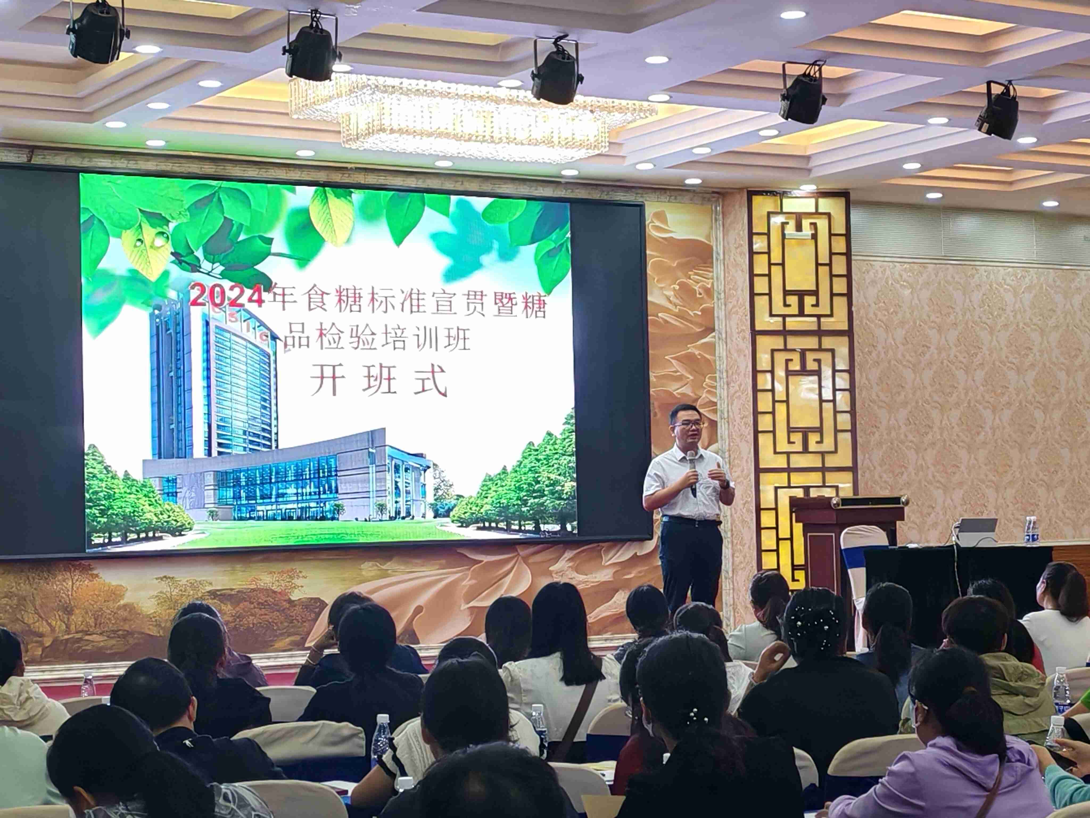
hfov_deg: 26.7
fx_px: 2299
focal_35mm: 73
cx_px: 545
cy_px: 409
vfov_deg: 20.2
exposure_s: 1/100
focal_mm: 5.52
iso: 100
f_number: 1.95
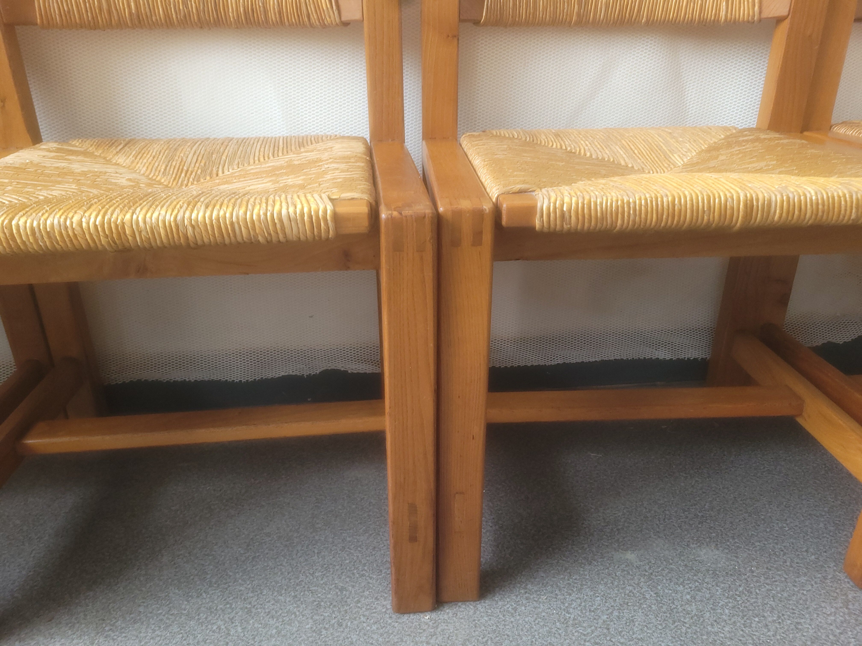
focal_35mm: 26
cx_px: 431
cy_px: 323
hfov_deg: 67.3
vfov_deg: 53.1
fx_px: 647
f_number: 1.8
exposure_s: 1/60
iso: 160
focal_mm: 5.4
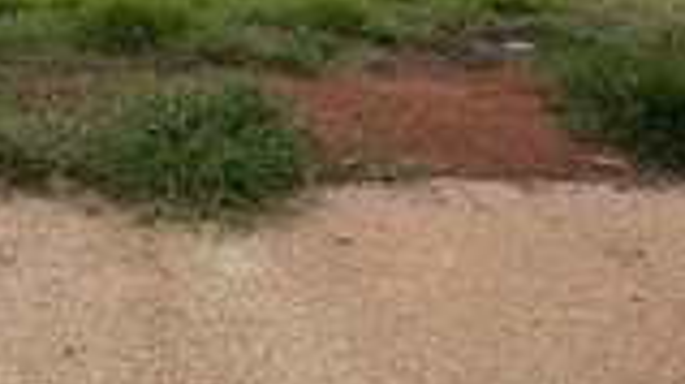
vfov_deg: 27.0
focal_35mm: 37
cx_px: 228
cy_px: -110
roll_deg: -0.7
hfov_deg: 53.0
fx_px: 671
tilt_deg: +0.8
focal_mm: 2.22
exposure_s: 1/1171
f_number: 2.2
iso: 40
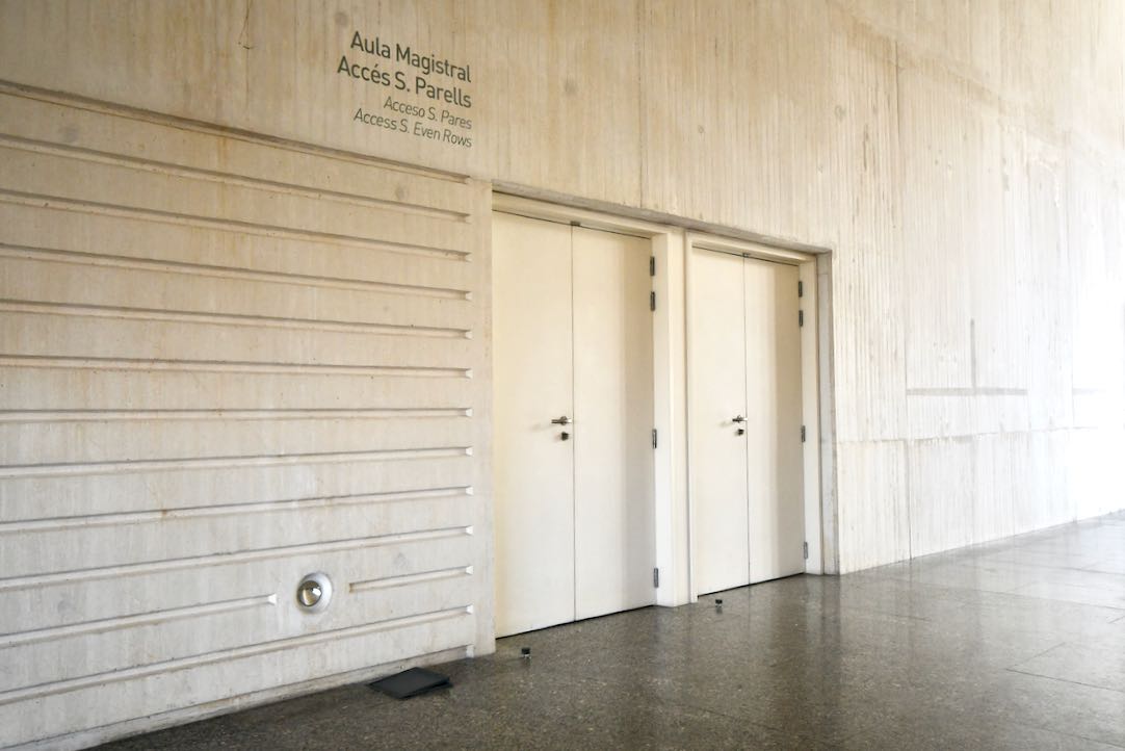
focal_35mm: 30
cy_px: 376
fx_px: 938
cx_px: 562
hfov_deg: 61.9
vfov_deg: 43.6
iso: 800
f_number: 5.6
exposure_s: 1/160
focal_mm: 20
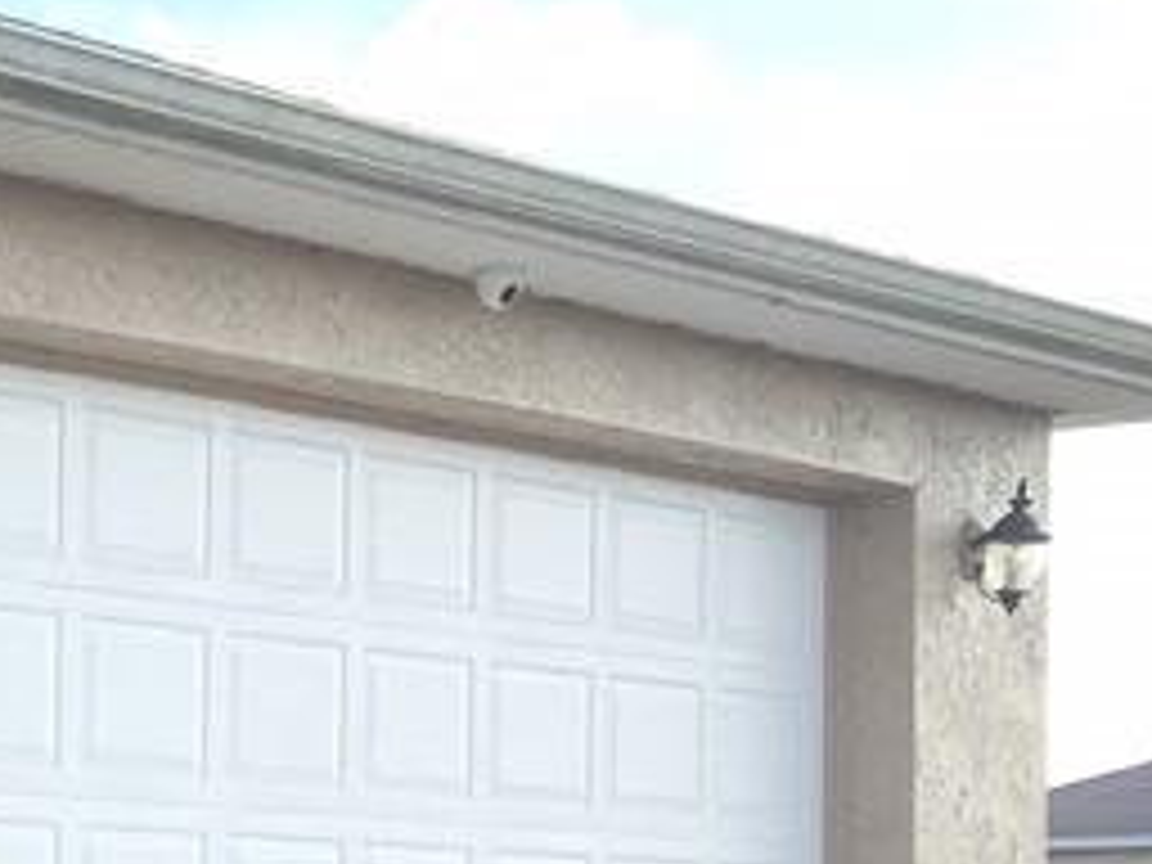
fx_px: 3860
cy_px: 976
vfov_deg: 12.5
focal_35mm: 116
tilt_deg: +0.4
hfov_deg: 15.1
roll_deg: -1.0
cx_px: -819
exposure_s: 1/1115
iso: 25
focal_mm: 4.15
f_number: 2.2
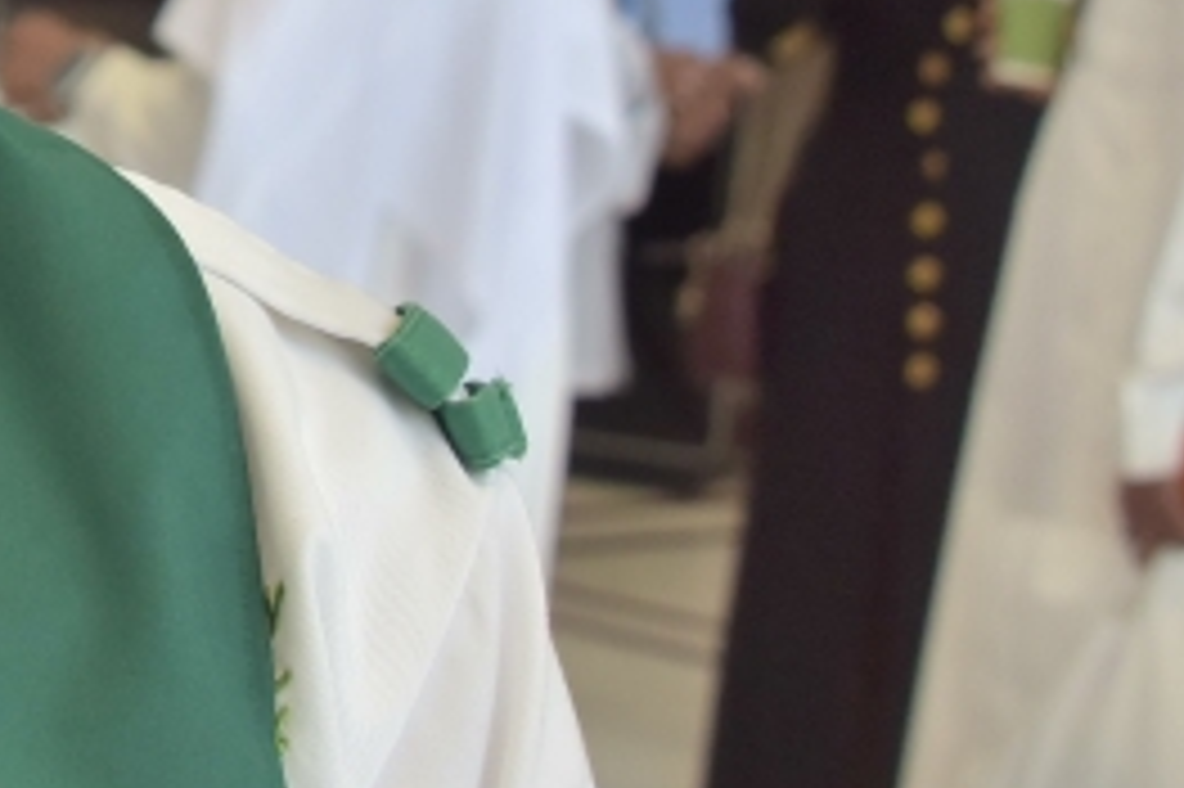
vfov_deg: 7.9
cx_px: -428
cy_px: -338
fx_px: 5620
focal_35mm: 171
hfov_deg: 11.6
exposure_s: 1/250
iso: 1250
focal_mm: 45
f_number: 8
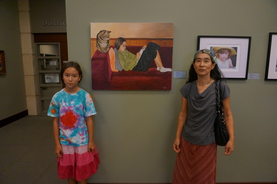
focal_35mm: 24
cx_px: 138
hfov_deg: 73.8
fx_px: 184
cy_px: 92
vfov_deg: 53.0
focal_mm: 16
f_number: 3.5
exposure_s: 1/125
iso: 3200
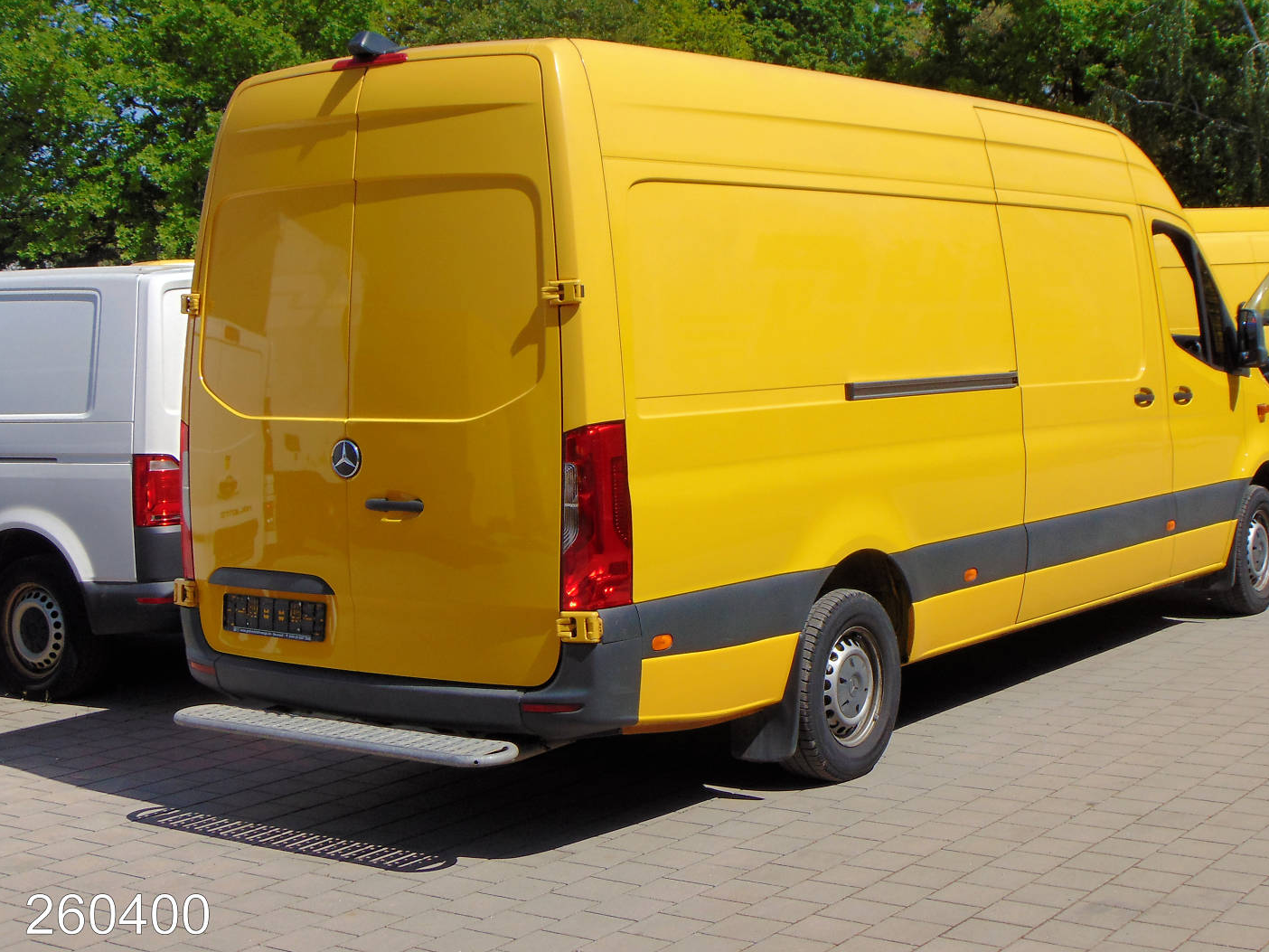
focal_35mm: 57
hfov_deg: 33.7
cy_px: 417
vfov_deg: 25.6
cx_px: 714
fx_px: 2090
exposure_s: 1/500
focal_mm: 9
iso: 80
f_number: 3.5
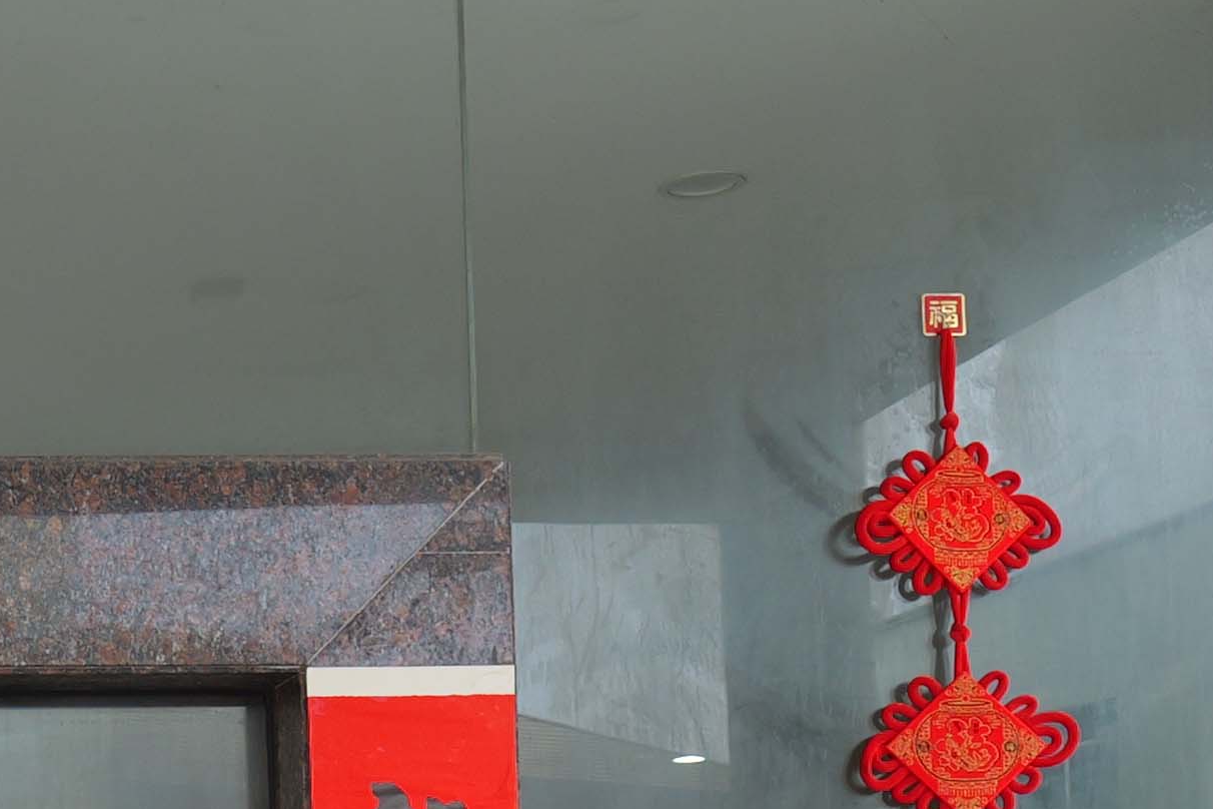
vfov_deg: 13.3
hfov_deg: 18.0
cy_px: 1054
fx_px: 3335
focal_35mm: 99
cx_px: -702
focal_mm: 20
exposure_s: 1/60
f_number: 6.3
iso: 400
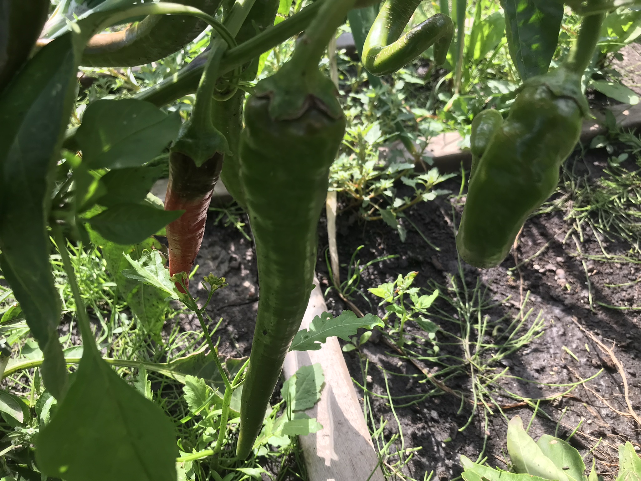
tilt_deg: -42.8
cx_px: 320
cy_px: 240
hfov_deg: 63.4
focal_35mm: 28
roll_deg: +1.6
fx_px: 518
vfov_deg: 49.7
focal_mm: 3.99
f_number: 1.8
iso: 20
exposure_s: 1/556
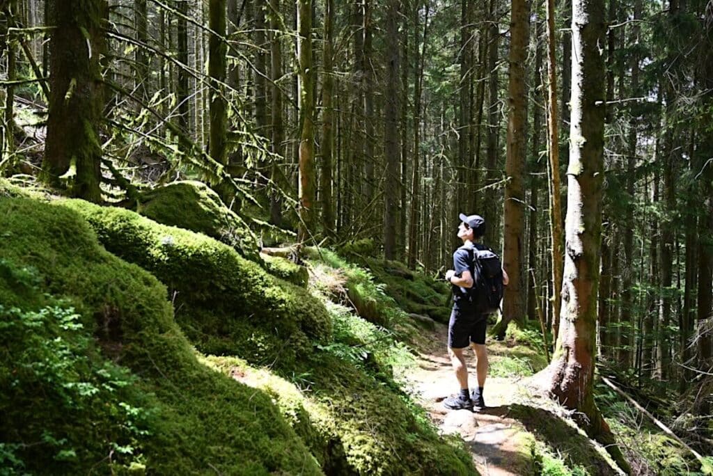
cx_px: 356
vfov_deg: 39.5
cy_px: 238
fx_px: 664
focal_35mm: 34
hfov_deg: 56.5
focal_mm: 33.5
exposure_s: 1/250
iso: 250
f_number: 4
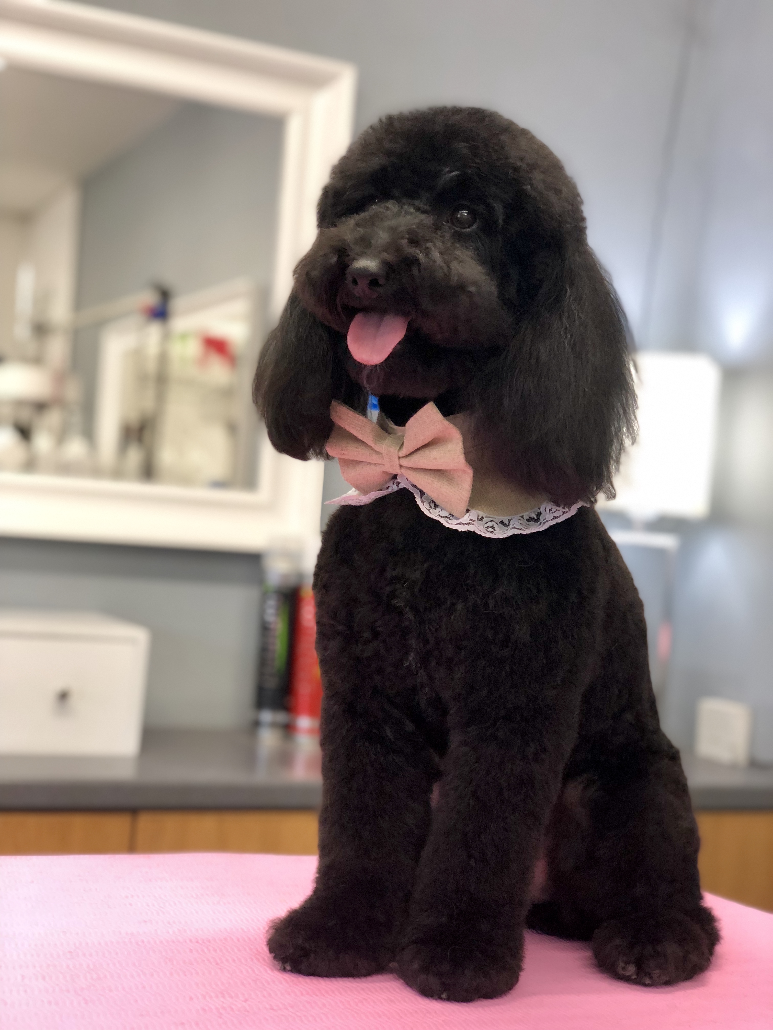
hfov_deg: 28.0
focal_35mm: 52
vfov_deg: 36.8
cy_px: 515
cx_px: 386
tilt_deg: +1.2
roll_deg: -5.4
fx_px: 1548
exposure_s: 1/50
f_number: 2.4
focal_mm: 6
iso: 80
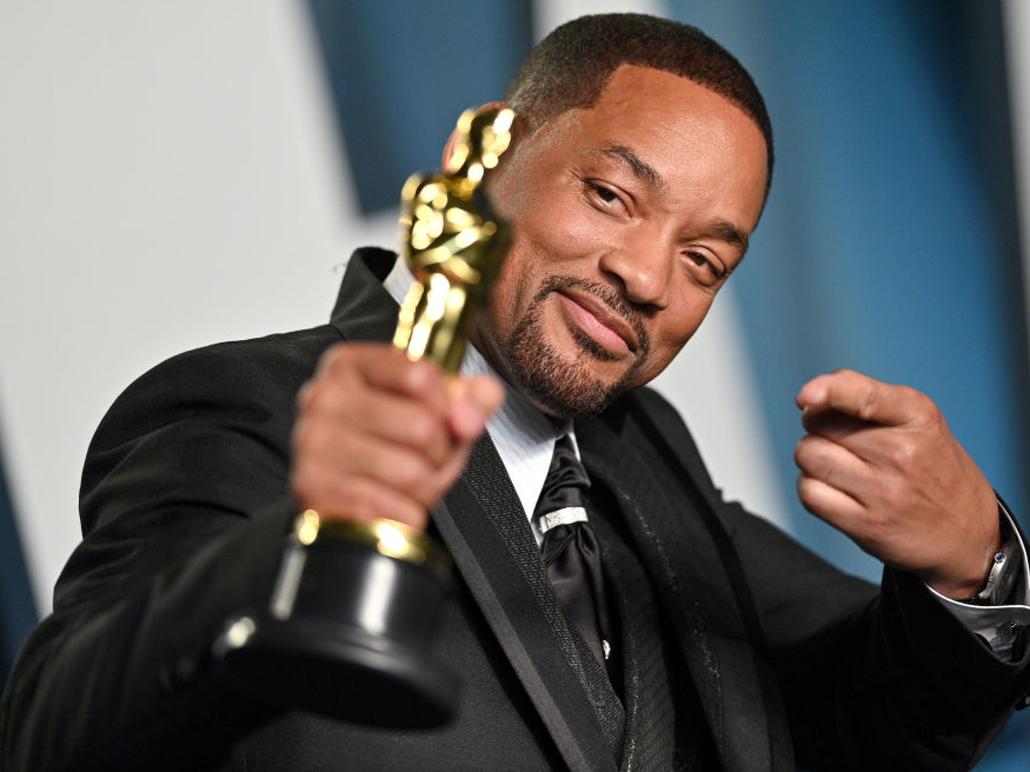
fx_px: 8033
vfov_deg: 5.5
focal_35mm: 270
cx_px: 590
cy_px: 387
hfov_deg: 7.3
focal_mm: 240
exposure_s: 1/1600
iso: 2000
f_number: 3.2
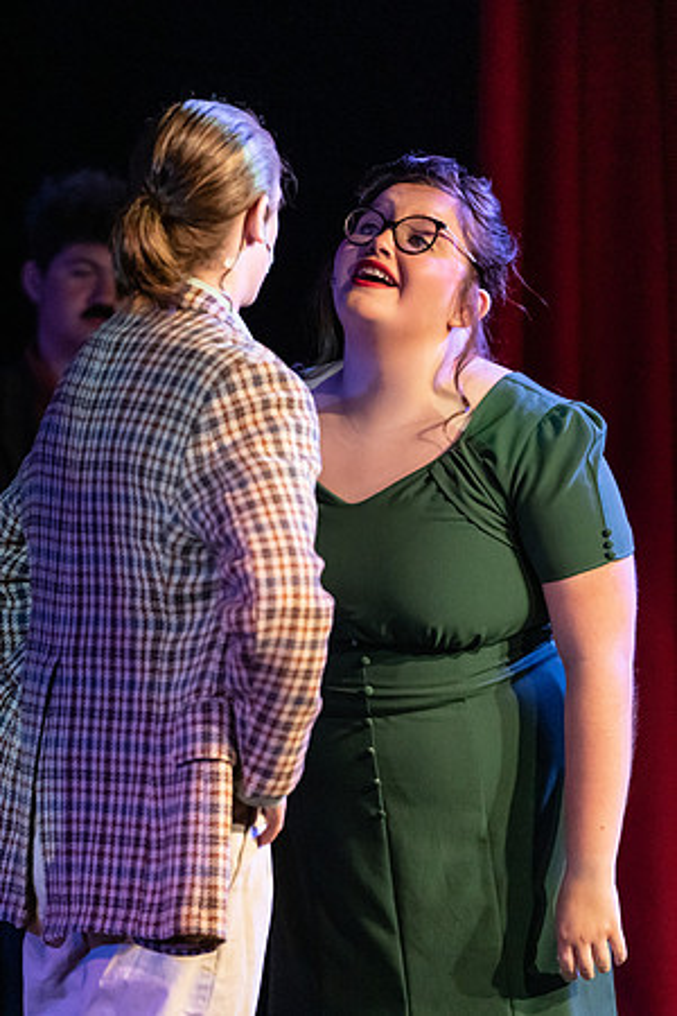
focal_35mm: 310
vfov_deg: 6.6
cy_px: 521
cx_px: 236
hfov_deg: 4.4
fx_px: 8746
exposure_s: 1/1250
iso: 5000
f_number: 2.8
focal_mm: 200
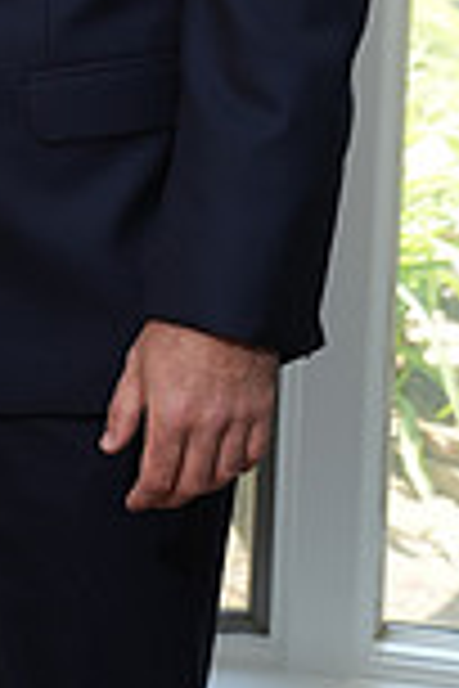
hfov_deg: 8.5
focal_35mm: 155
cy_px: -184
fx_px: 2964
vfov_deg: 12.8
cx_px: -353
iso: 320
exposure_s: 1/200
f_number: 4
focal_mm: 41
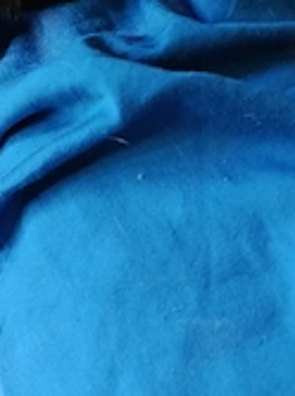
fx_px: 661
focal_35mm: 58
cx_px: 43
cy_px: 29
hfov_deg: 24.6
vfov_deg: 31.5
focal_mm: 5.24
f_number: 1.7
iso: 872
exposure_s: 1/50
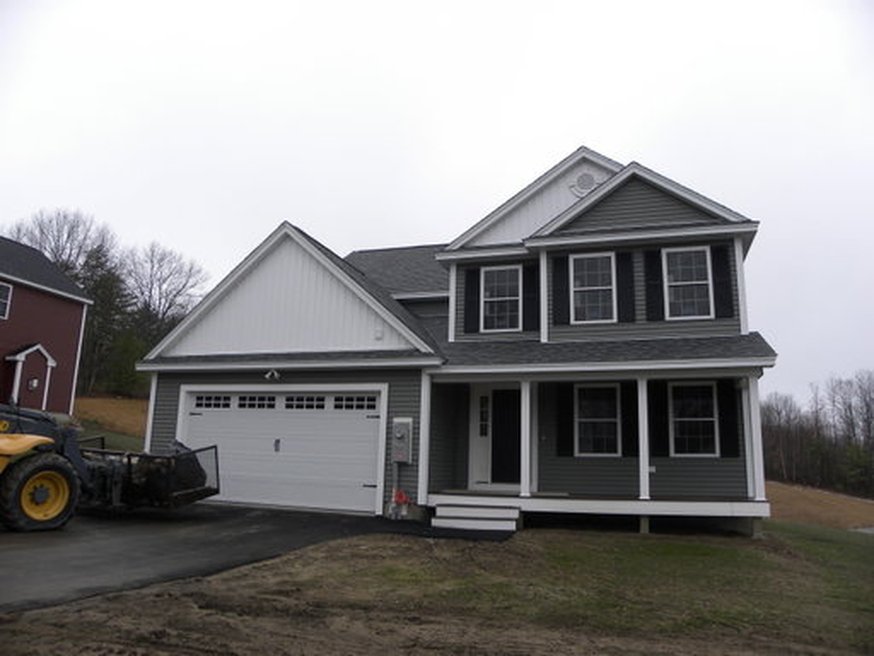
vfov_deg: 53.1
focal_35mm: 26
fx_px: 656
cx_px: 437
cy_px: 328
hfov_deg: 67.3
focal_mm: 4.6
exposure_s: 1/133
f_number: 3.5
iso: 64
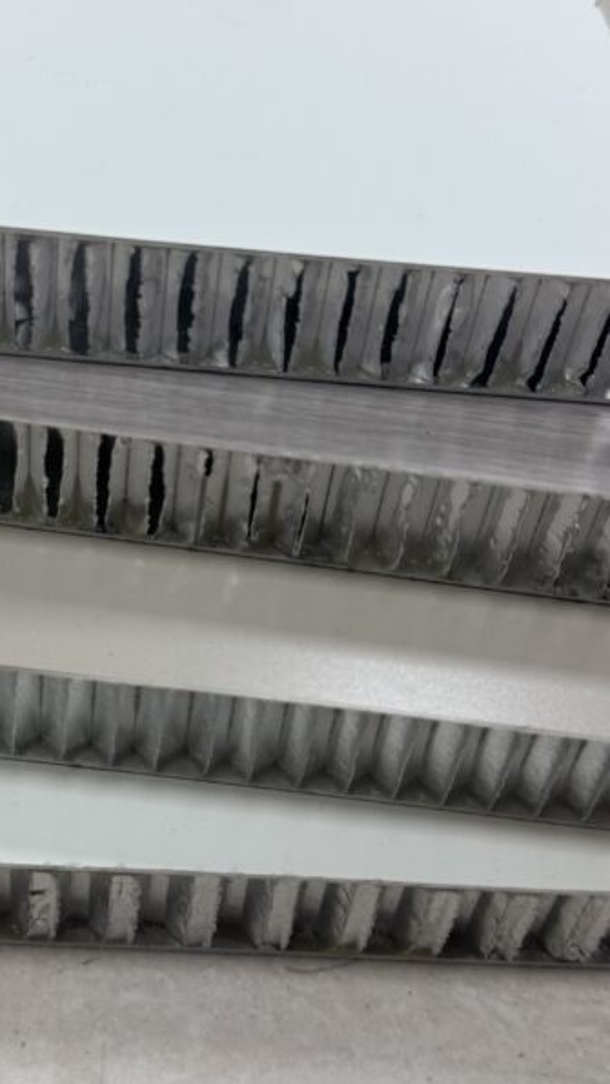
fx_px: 1293
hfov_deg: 26.4
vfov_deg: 45.4
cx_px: 202
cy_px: 510
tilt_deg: -43.6
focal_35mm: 45
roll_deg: -6.6
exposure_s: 1/100
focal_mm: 6.76
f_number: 1.78
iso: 100
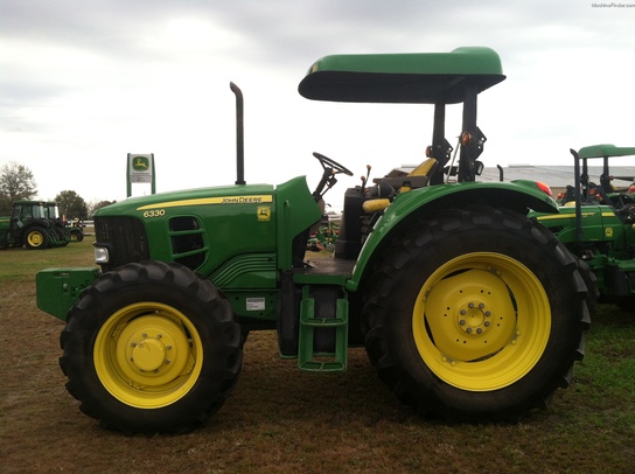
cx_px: 318
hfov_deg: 52.7
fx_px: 641
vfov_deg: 40.6
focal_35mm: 35
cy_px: 237
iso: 80
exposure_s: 1/400
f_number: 2.8
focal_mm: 3.85
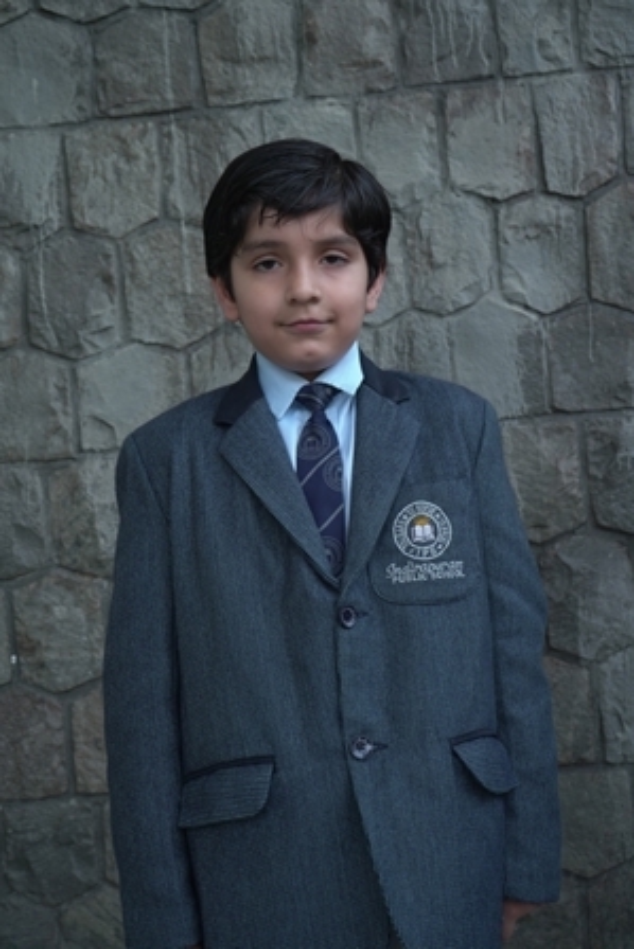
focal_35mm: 46
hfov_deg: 29.3
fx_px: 1214
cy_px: 474
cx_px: 317
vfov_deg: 42.7
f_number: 7.1
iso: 400
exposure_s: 1/125
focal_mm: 46
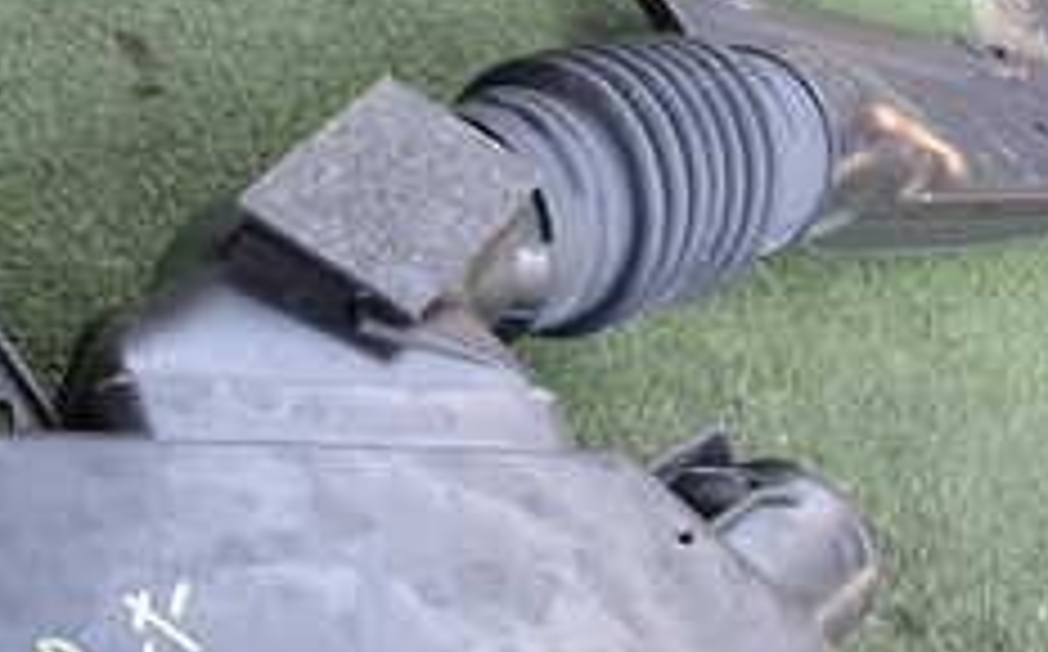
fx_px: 2339
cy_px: 805
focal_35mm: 82
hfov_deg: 25.2
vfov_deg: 15.3
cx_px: 373
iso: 200
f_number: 2.3
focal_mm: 5.4
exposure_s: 1/125
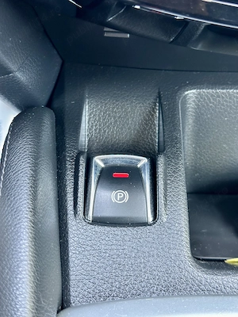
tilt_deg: -47.5
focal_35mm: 48
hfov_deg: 30.3
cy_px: 158
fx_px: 440
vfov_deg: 39.7
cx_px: 119
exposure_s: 1/50
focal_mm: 6.86
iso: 200
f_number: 1.78
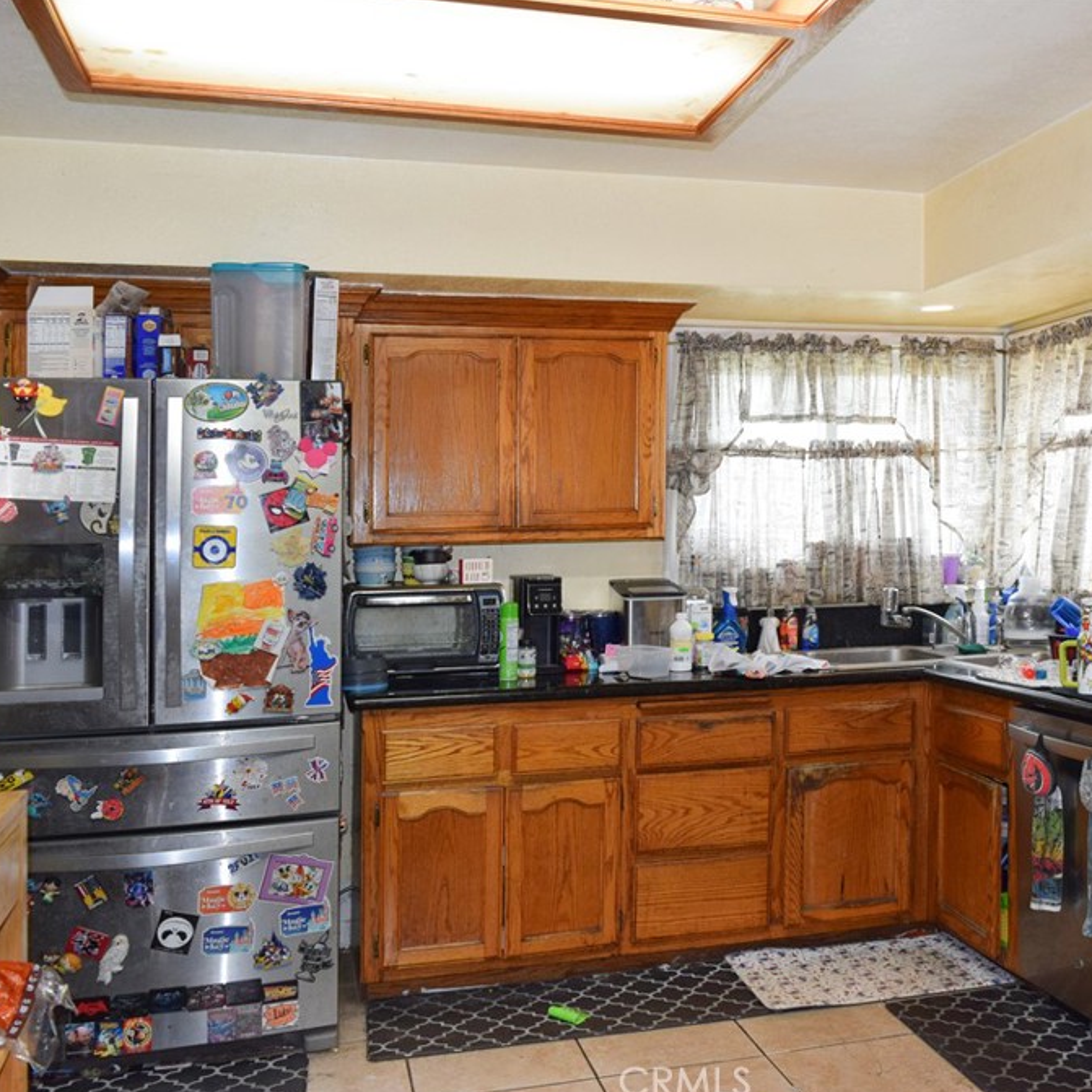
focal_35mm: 35
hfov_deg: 46.8
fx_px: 1249
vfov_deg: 47.2
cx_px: 688
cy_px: 549
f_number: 5
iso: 800
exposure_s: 1/100
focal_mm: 18
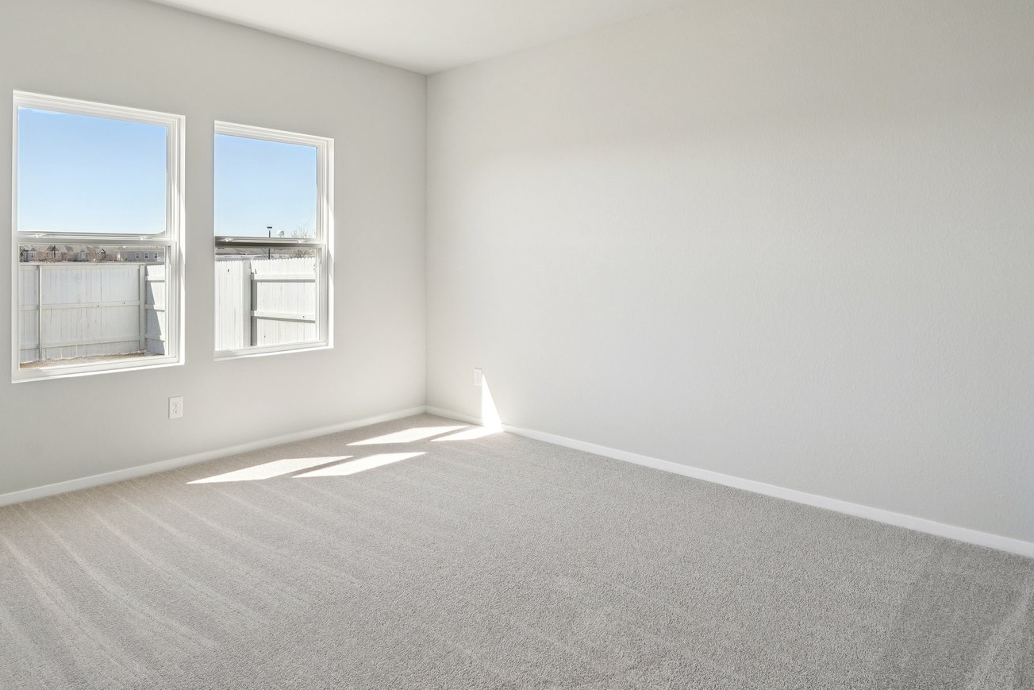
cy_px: 259
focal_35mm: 22
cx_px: 475
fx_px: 632
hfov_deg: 78.4
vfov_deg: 56.6
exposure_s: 1/80
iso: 400
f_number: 8
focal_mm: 14
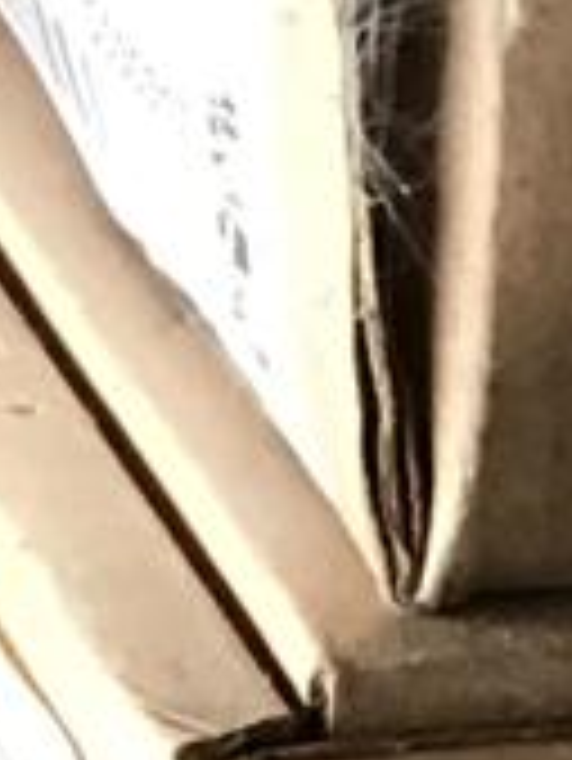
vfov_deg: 8.8
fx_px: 4841
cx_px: 2522
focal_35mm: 220
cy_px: 1079
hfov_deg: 5.6
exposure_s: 1/30
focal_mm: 3.3
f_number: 2.4
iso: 100
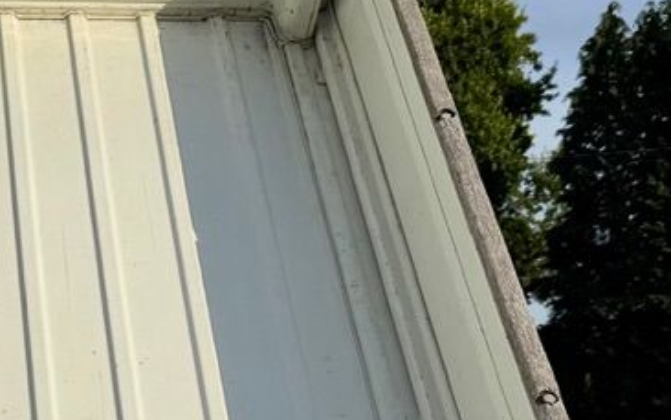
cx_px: -70
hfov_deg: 22.0
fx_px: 1628
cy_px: 635
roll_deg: +2.1
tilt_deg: -4.6
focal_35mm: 89
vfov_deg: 13.8
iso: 80
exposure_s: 1/8130
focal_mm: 6.76
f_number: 1.78
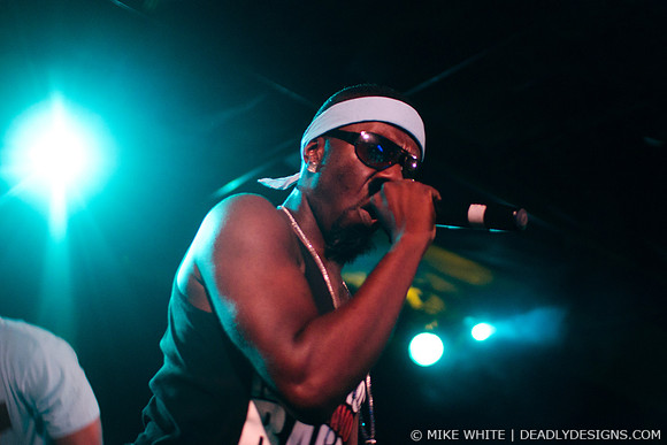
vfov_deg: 29.9
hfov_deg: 43.6
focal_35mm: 45
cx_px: 334
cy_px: 222
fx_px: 834
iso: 1250
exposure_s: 1/80
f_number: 1.4
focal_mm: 30
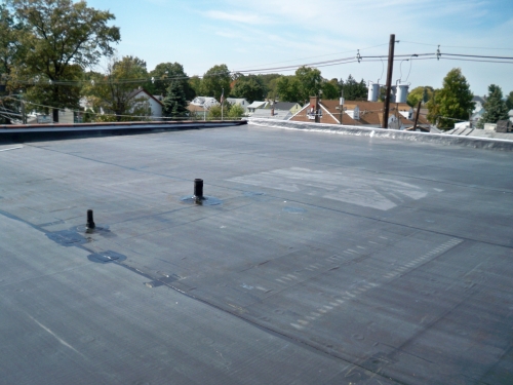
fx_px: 519
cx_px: 256
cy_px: 192
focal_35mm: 35
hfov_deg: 52.6
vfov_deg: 40.7
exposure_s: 1/640
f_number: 4.7
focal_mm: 6.3
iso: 100
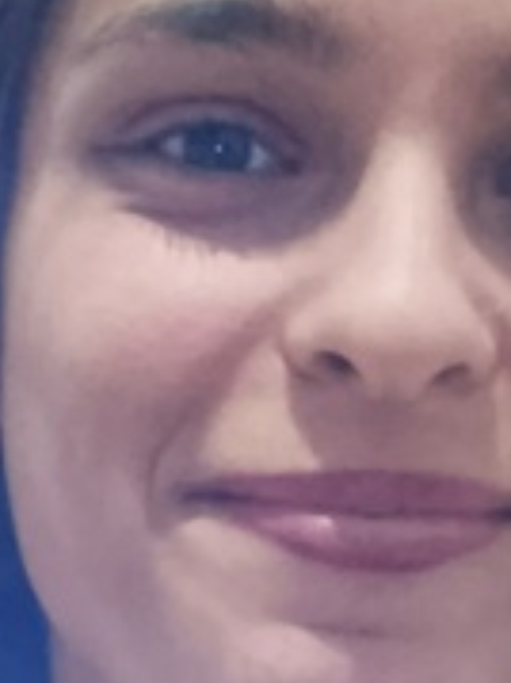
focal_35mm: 139
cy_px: 1126
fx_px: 2739
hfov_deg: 10.5
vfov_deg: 13.2
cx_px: -80
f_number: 2.2
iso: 1560
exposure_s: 1/16.7
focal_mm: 2.59
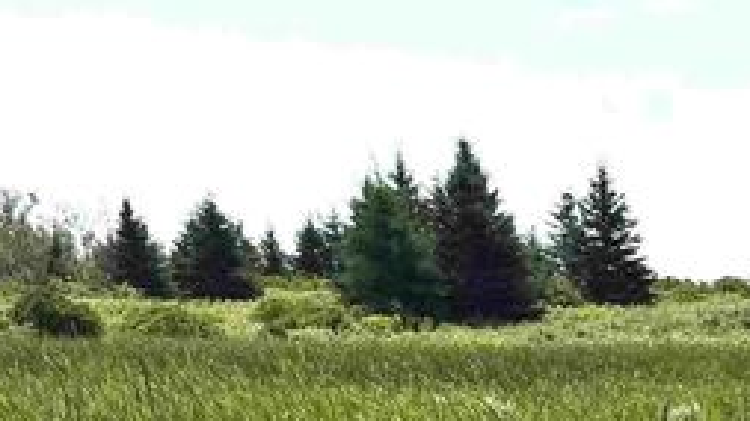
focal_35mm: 106
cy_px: 658
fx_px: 2107
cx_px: 720
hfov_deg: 19.7
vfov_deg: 10.9
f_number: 1.78
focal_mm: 6.76
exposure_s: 1/7353
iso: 80
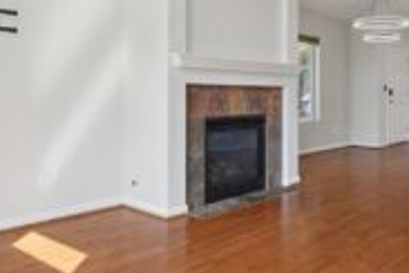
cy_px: 106
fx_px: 398
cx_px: 329
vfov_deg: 37.7
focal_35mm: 35
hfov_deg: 51.0
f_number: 8
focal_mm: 16
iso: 1600
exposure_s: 1/125
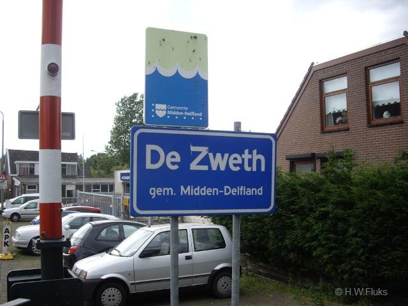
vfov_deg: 37.7
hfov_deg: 49.0
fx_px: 448
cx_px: 204
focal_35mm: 38
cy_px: 153
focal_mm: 7.9
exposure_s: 1/160
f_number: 2.8
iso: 100
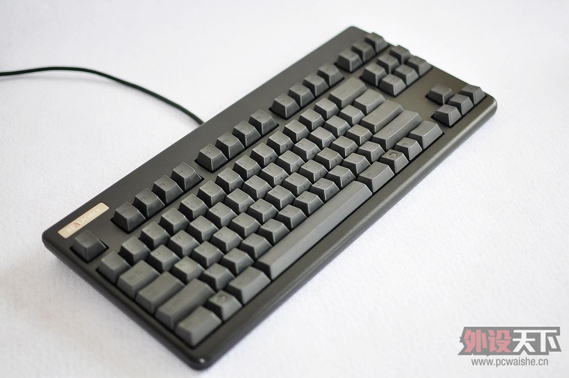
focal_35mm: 52
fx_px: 829
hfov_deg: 37.9
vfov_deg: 25.7
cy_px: 189
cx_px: 284
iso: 200
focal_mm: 35
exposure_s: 1/50
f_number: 1.8
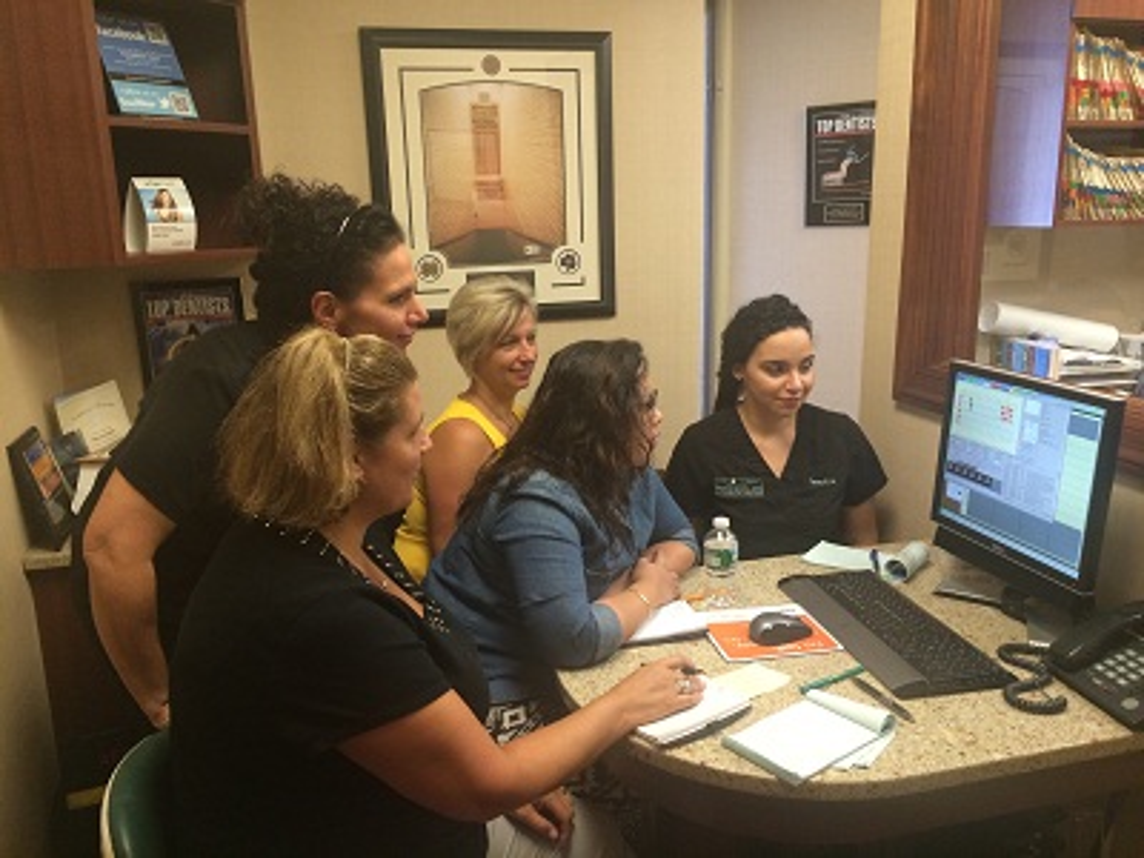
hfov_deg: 61.7
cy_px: 429
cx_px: 572
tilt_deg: -13.3
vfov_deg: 48.2
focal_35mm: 29
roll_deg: +2.4
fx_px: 958
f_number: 2.2
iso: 160
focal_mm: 4.15
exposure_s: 1/30
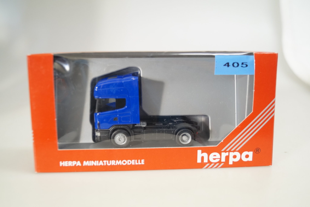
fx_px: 336
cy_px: 104
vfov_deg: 34.2
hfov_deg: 49.6
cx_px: 155
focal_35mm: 39
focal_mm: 26
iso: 800
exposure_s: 1/160
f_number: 4
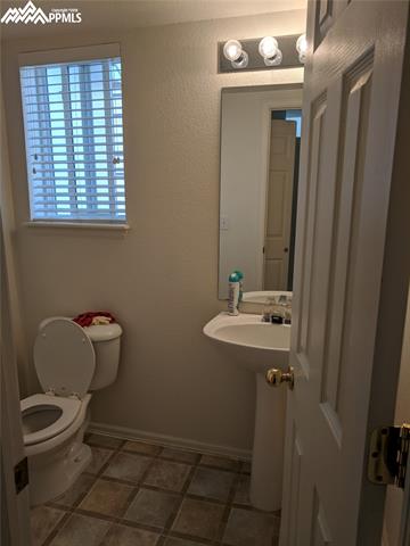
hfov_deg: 53.1
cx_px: 205
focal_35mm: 26
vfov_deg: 67.3
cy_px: 273
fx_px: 411
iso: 53
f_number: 2
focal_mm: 4.67
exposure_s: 1/120
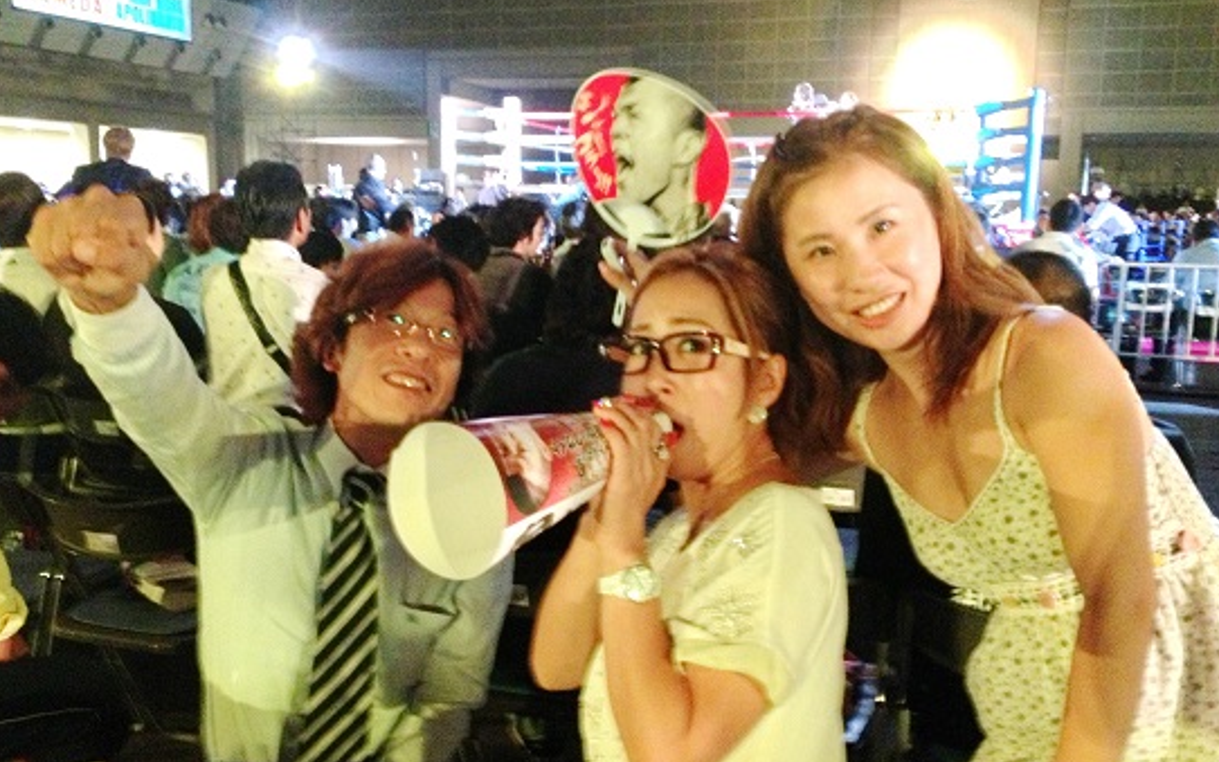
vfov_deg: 33.6
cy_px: 388
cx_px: 620
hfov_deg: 51.5
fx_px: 1263
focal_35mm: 38
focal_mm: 4.28
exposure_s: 1/15
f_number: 2.4
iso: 500
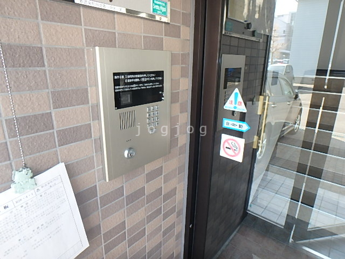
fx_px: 209
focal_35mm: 21
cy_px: 130
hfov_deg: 79.0
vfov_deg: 63.4
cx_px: 172
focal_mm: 3.7
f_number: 3.5
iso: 250
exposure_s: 1/30
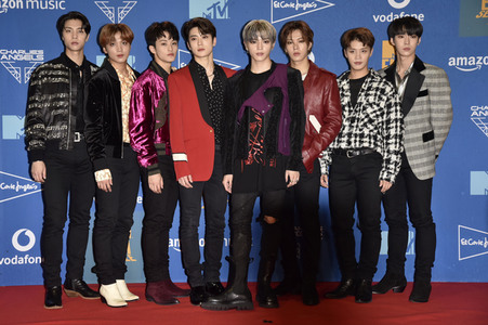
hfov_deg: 29.7
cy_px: 162
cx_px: 244
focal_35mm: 68
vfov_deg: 20.0
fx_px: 921
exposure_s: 1/250
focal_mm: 68
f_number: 6.3
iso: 1600
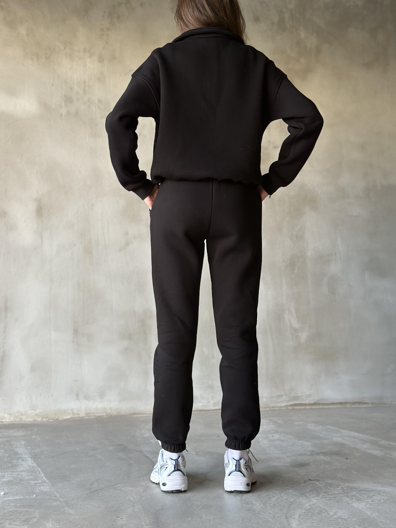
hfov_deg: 30.3
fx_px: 732
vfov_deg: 39.7
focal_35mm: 48
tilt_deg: +2.9
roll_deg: -0.2
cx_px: 198
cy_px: 264
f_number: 1.78
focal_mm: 6.86
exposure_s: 1/60
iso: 250
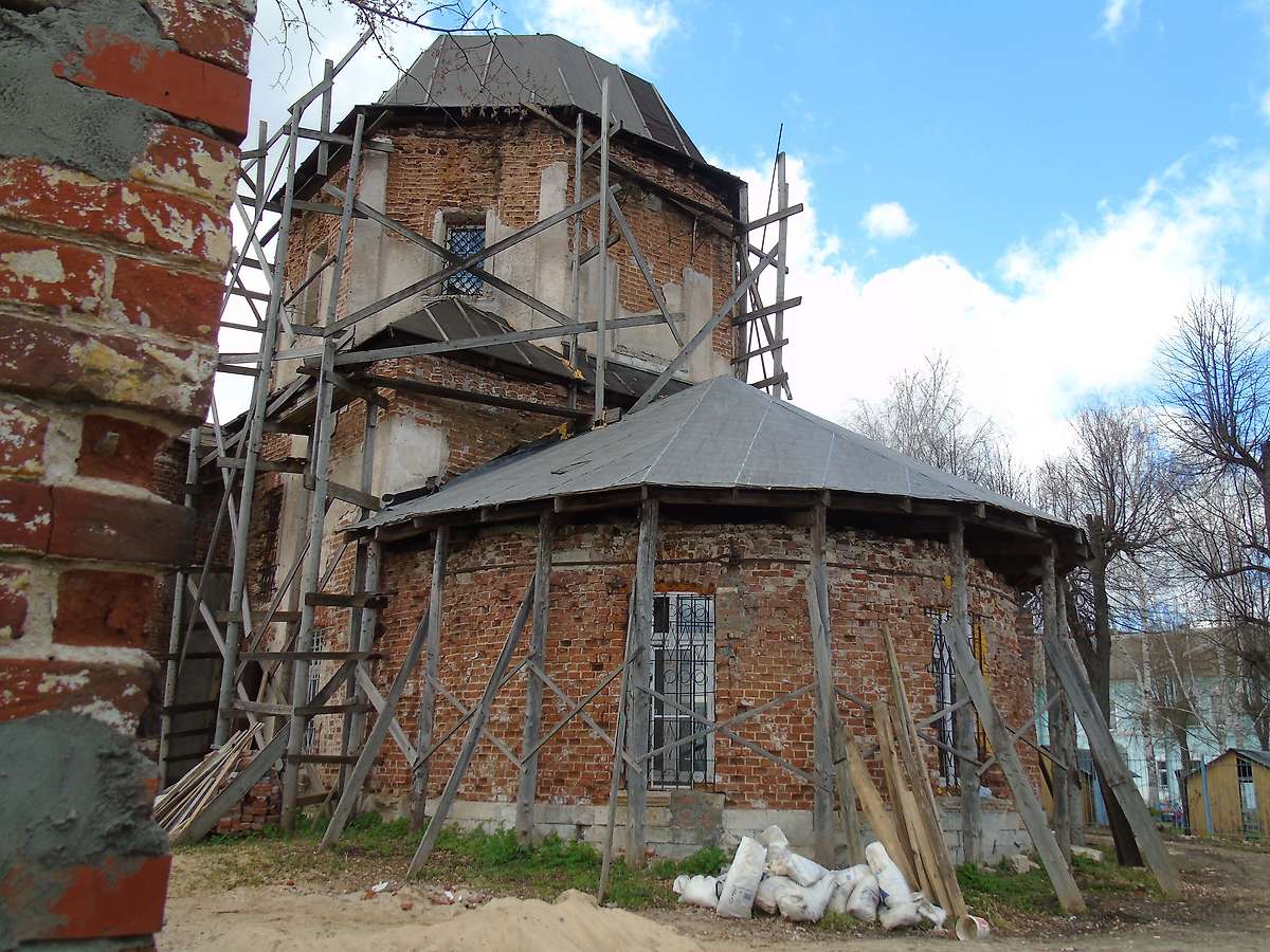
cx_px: 635
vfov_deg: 48.2
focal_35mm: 29
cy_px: 476
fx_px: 1064
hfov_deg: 61.7
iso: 80
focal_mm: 5.2
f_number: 3.6
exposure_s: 1/320
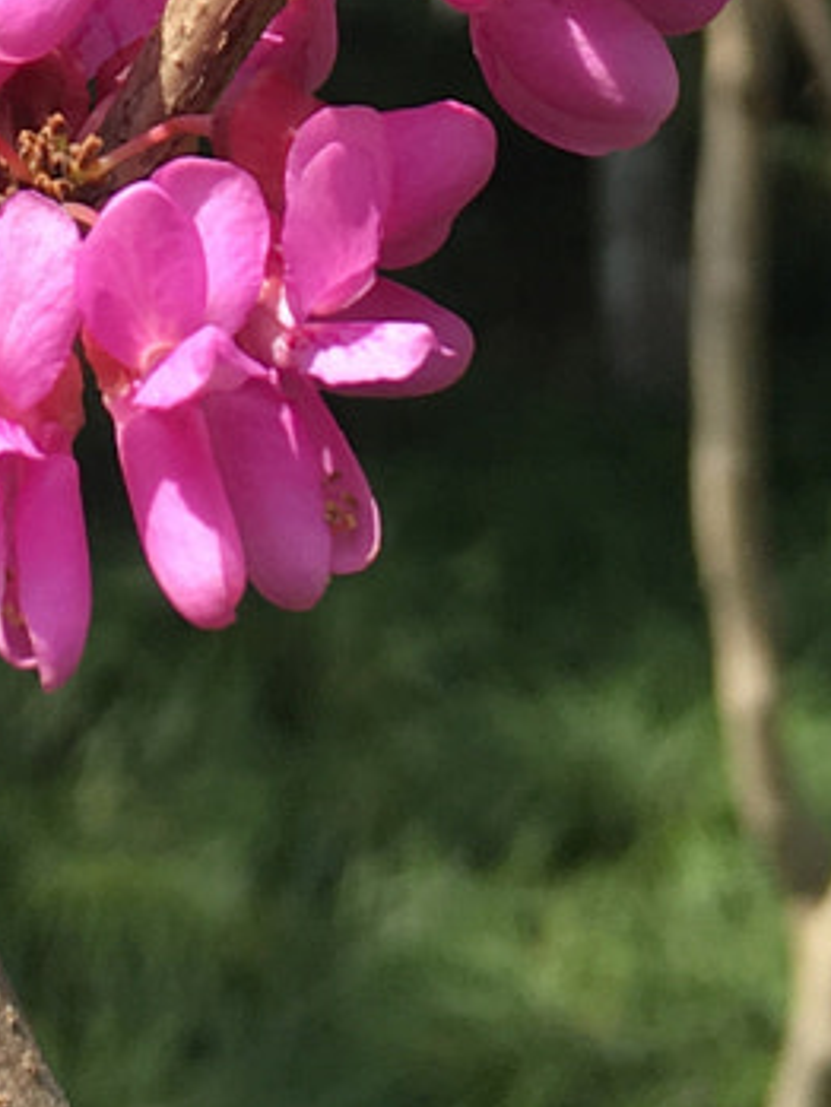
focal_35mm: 133
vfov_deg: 13.9
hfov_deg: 11.1
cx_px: 133
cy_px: -580
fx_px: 4255
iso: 25
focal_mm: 4.15
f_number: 2.2
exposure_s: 1/439
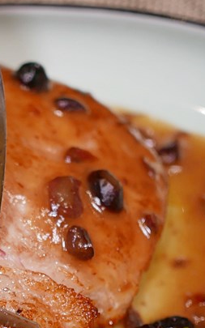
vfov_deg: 15.7
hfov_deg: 9.7
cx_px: -94
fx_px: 1171
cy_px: 298
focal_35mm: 131
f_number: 1.8
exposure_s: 1/60
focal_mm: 25
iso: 200
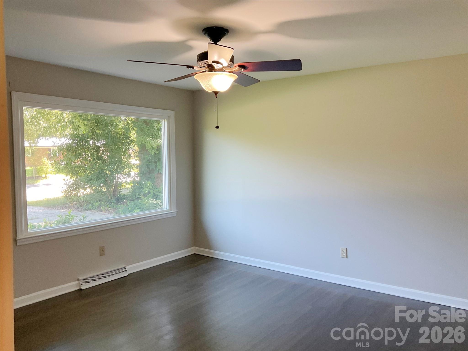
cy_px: 176
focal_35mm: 29
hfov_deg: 61.7
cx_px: 234
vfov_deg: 48.2
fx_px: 392
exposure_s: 1/60
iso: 64
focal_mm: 3
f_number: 1.8
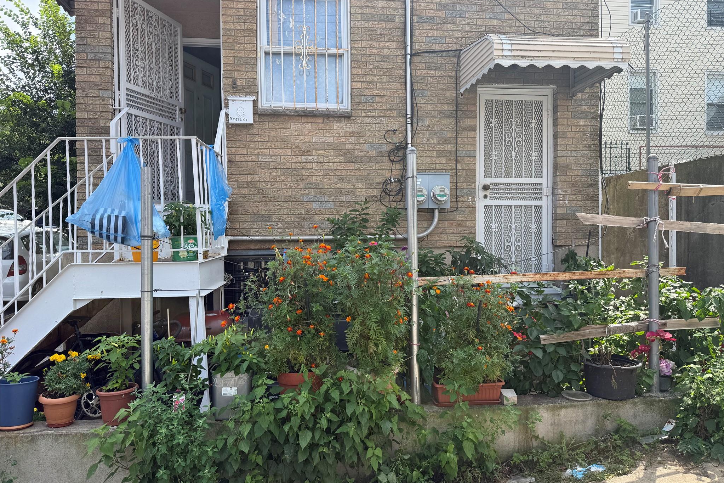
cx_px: 362
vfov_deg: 51.3
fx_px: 503
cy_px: 240
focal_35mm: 25
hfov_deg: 71.5
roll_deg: +1.0
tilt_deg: -0.7
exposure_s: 1/1585
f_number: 1.78
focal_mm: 6.76
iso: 80
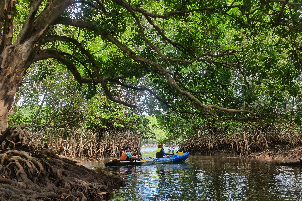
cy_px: 115
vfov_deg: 46.3
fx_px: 235
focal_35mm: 28
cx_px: 149
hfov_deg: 65.5
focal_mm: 4.3
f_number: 2.4
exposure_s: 1/270
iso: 50
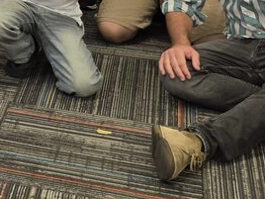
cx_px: -279
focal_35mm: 120
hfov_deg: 13.7
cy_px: -246
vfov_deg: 10.8
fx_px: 919
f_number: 1.7
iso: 100
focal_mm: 6.3
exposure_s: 1/120
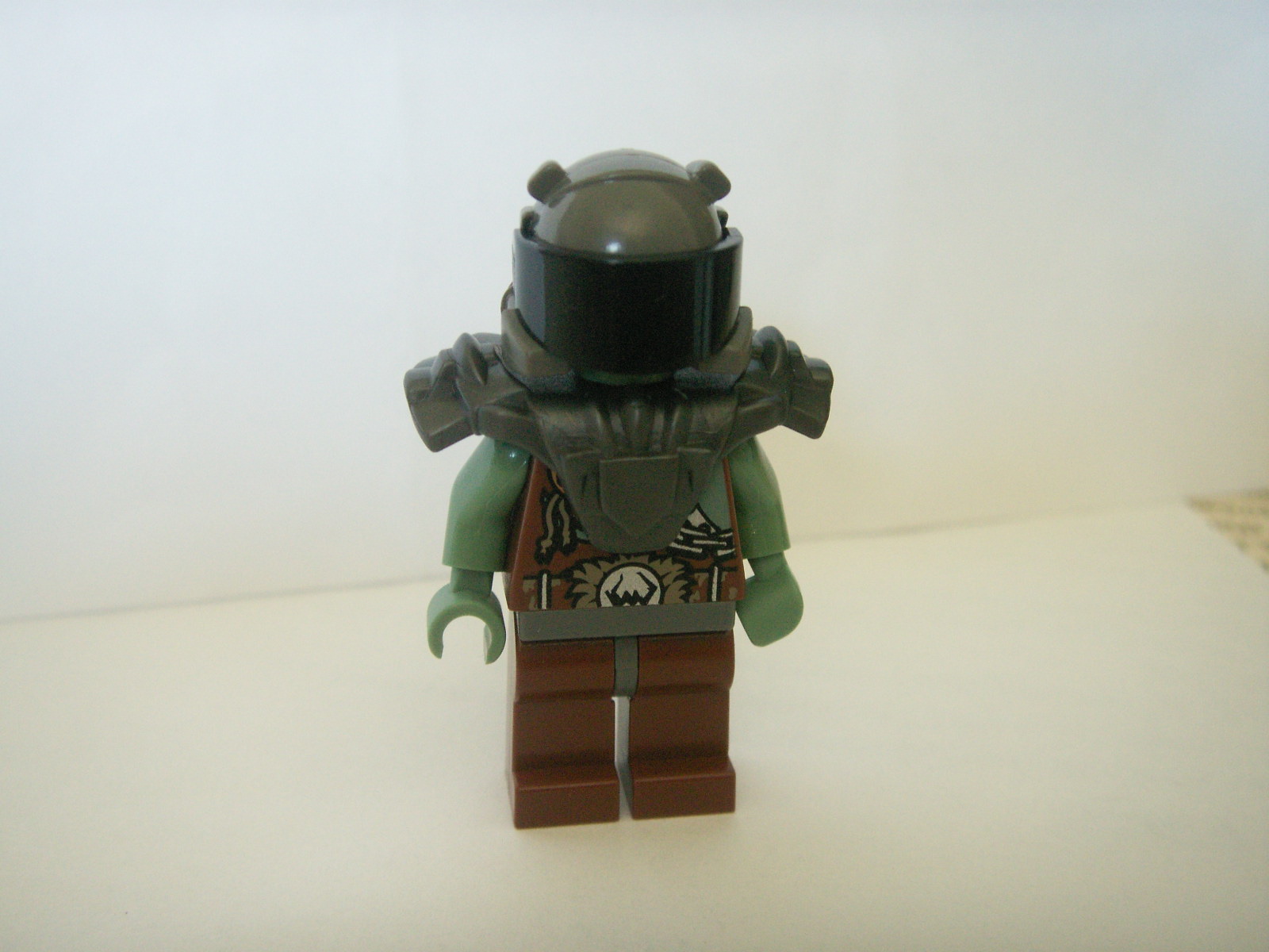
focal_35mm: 37
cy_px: 476
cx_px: 634
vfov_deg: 38.7
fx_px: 1356
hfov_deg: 50.1
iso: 160
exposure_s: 1/20
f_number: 3.5
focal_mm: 7.7
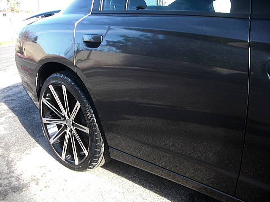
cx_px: 135
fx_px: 281
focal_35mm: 36
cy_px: 101
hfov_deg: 51.4
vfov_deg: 39.7
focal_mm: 6.3
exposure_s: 1/80
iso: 50
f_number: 2.8
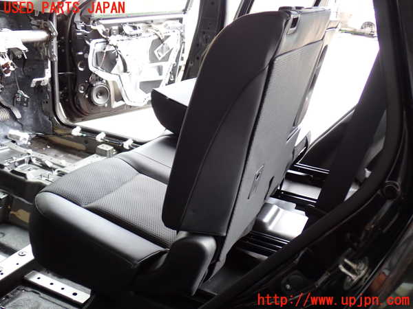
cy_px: 154
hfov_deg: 51.4
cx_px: 206
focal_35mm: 36
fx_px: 430
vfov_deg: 39.7
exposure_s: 1/50
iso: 200
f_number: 2.5
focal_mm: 6.37
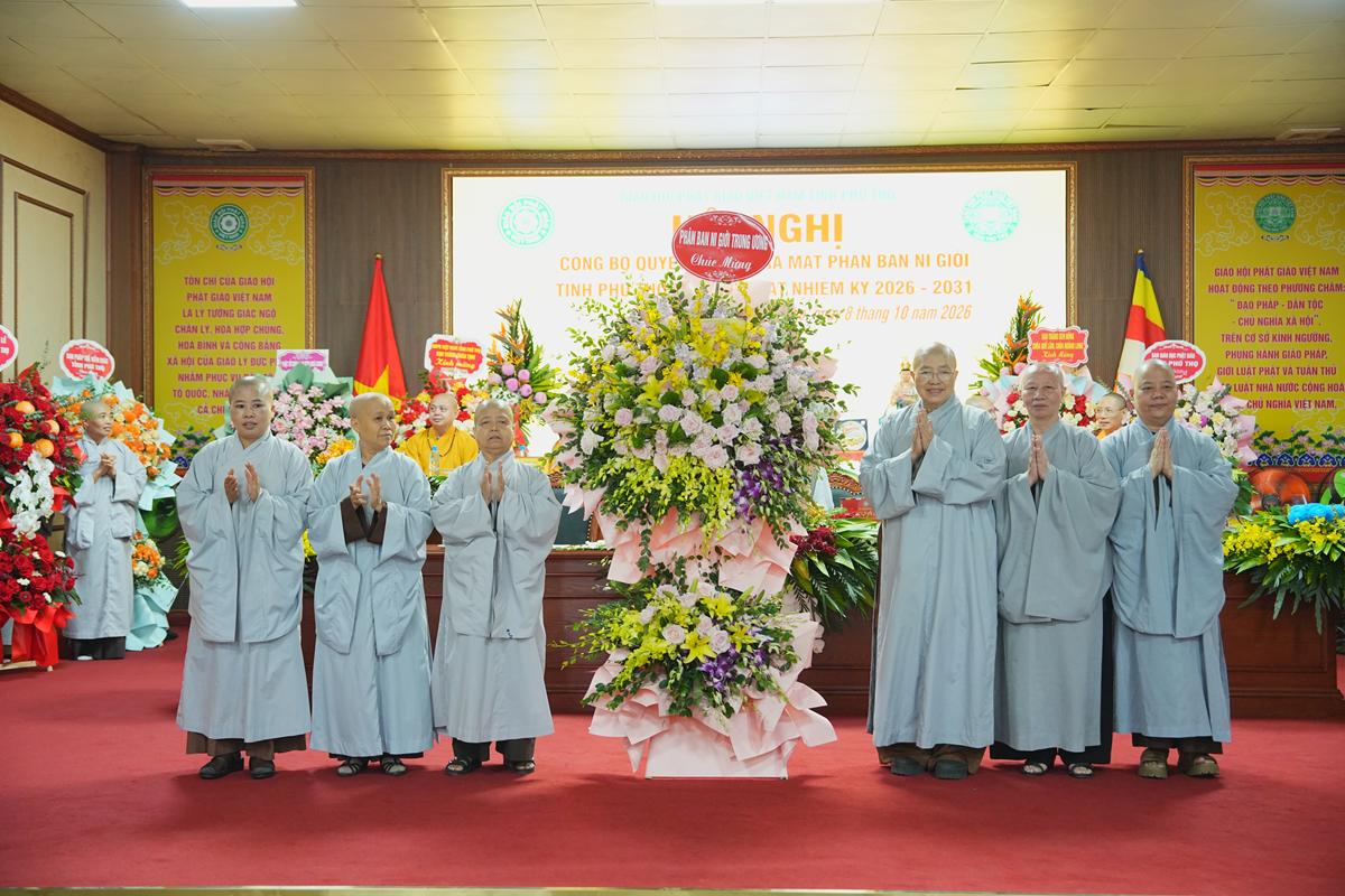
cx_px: 672
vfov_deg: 33.4
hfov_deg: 48.5
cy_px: 448
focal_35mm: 40
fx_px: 1494
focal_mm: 40
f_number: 3.2
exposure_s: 1/125
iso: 4000
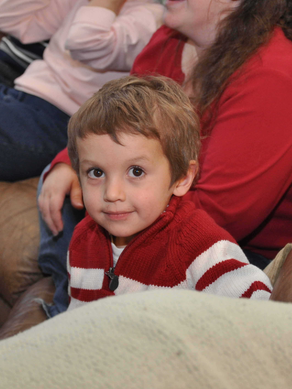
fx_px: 934
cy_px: 195
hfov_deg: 17.8
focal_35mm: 83
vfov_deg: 23.6
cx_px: 147
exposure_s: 1/60
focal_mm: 38
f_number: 4.5
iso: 800
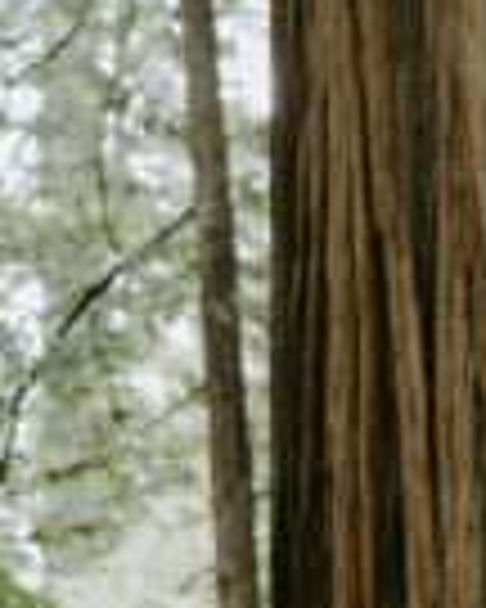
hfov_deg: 5.8
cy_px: 1756
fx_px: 4495
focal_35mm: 250
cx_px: 1429
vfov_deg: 7.0
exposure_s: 1/250
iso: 320
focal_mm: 35
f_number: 1.8
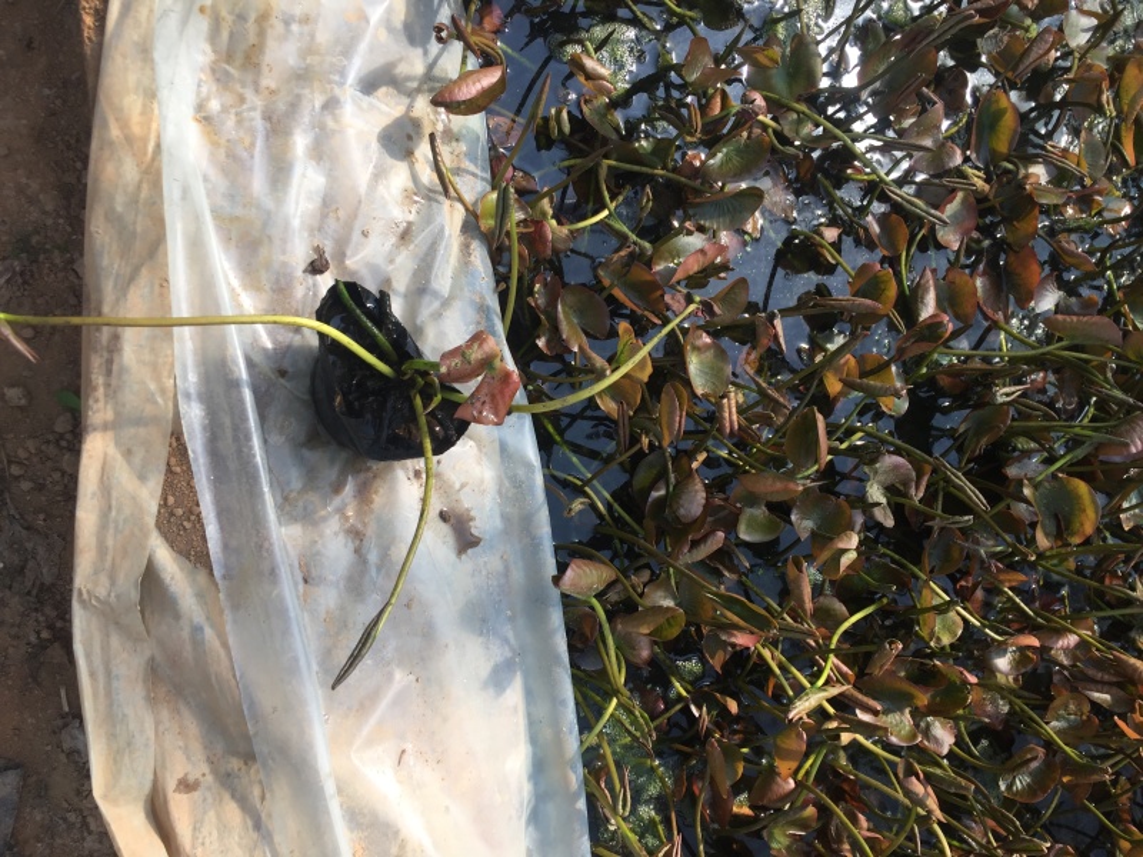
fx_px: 958
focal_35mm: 29
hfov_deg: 61.7
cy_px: 428
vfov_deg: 48.2
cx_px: 572
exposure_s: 1/682
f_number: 2.2
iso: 32
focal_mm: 4.15
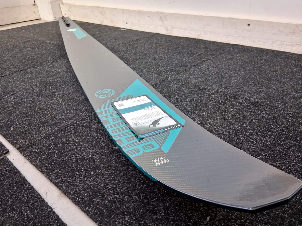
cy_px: 116
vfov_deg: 49.7
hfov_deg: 63.4
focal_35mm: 28
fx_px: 244
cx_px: 156
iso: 400
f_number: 1.8
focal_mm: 3.98
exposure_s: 1/100
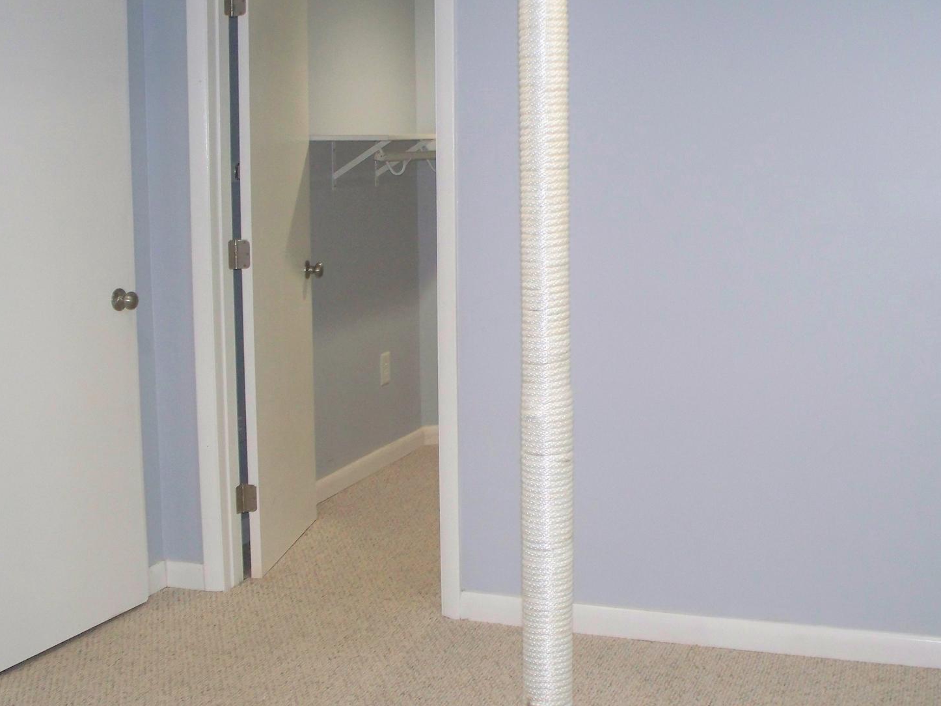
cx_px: 525
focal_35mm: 51
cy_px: 321
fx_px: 1386
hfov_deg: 37.4
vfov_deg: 28.5
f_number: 2.8
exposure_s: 1/30
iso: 200
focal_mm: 7.54
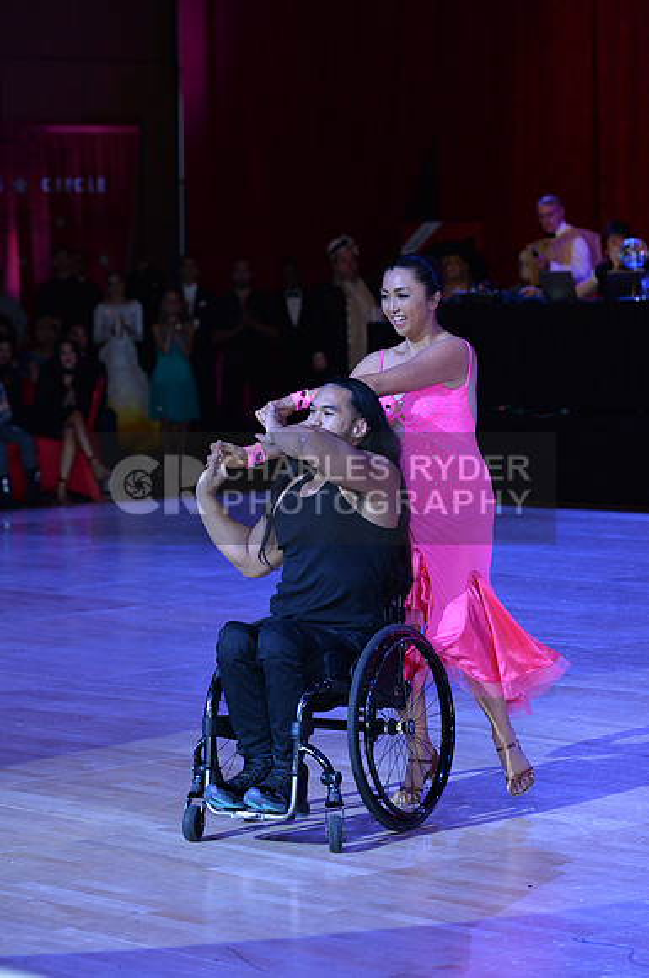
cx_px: 324
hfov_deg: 11.2
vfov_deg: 16.8
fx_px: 3309
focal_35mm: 122
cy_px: 489
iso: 2000
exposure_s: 1/250
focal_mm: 122
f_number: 5
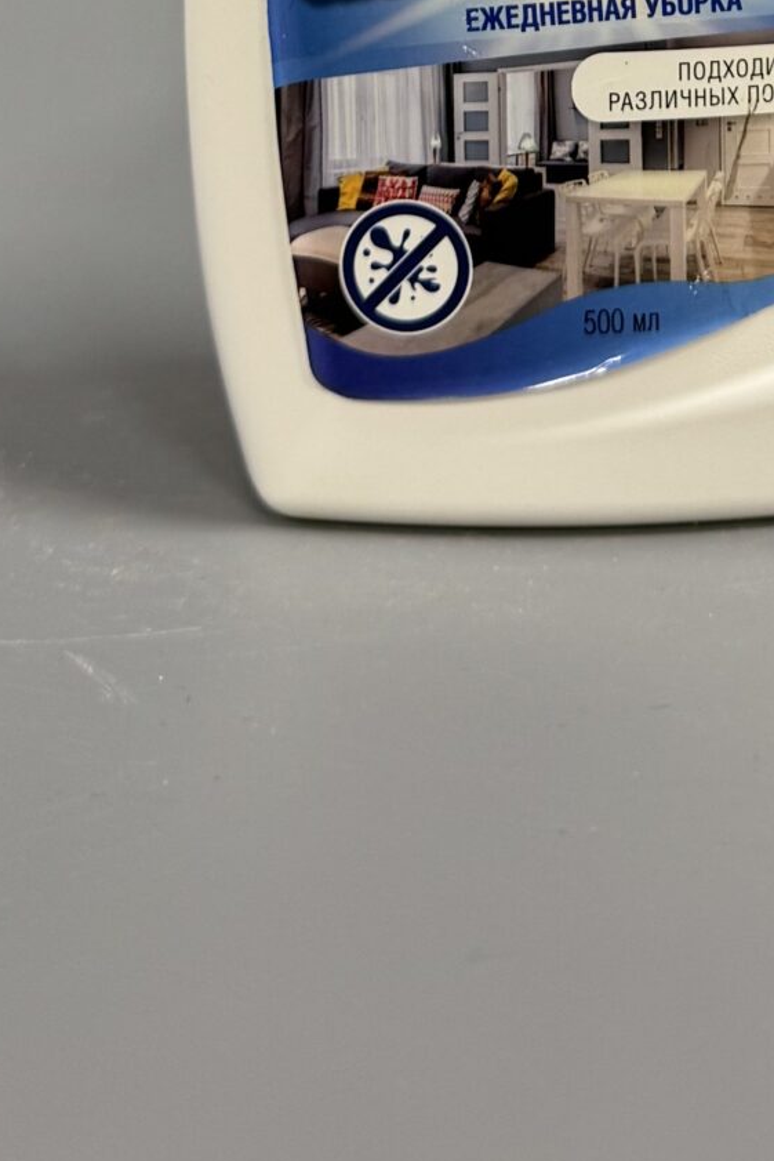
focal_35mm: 76
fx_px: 2450
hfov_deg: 17.7
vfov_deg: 23.0
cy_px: -443
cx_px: 665
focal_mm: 6.76
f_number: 1.78
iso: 125
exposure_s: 1/50
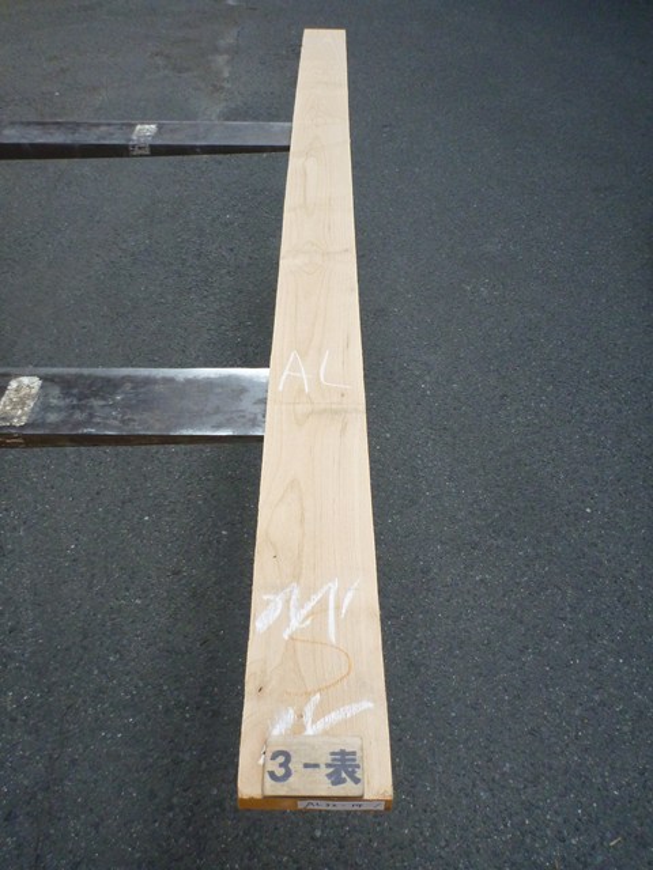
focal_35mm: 28
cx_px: 326
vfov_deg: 63.4
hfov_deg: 49.7
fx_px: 704
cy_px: 435
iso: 400
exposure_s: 1/320
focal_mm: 4.9
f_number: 3.3
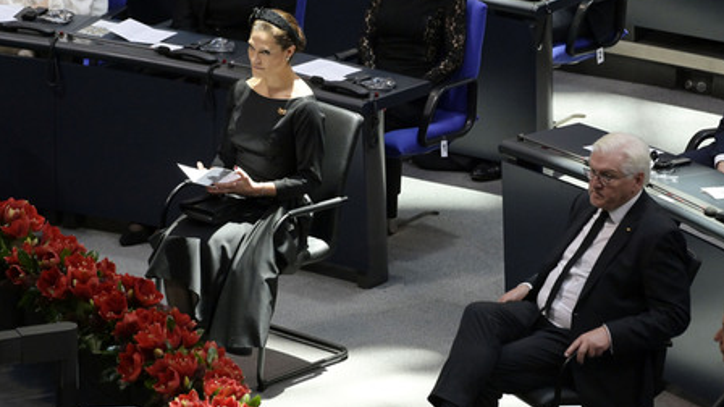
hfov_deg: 6.4
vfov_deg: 3.6
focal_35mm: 337
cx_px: 363
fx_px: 6470
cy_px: 218
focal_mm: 320
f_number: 5.6
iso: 8000
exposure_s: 1/800
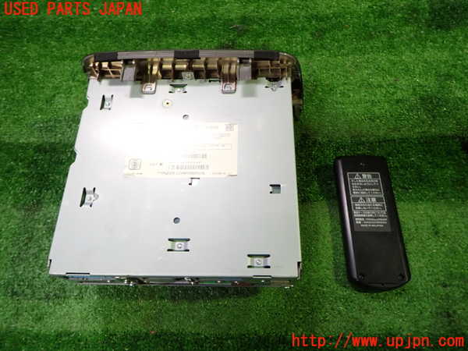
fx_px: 338
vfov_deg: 54.9
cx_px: 234
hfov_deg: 69.4
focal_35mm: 25
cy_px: 176
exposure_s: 1/50
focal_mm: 4.5
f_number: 2
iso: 200
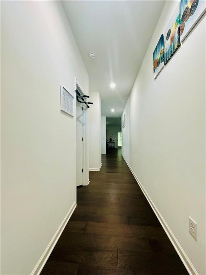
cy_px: 138
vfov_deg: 102.1
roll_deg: +0.1
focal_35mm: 14
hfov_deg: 85.7
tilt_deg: +1.1
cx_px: 103
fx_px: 111
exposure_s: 1/120
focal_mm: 2.22
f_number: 2.2
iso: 200
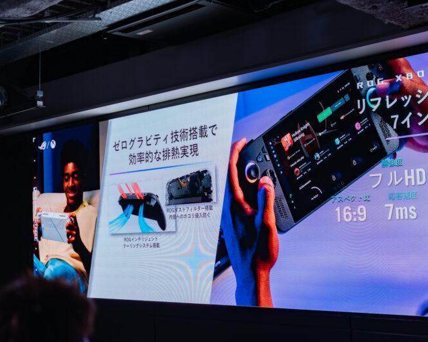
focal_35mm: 51
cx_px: 330
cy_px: 161
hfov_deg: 35.7
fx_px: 646
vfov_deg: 29.7
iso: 400
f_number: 2.2
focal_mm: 35
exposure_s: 1/320
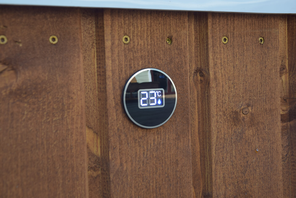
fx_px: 543
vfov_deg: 20.6
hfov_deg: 30.5
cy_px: 99
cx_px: 148
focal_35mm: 66
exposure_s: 1/50
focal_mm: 44
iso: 100
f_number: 4.8
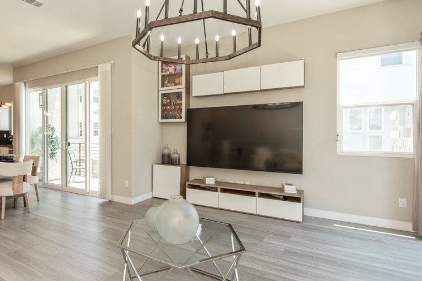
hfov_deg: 76.9
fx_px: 258
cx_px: 154
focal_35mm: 22
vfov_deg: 57.2
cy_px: 141
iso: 400
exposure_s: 1/125
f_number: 5.6
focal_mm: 16
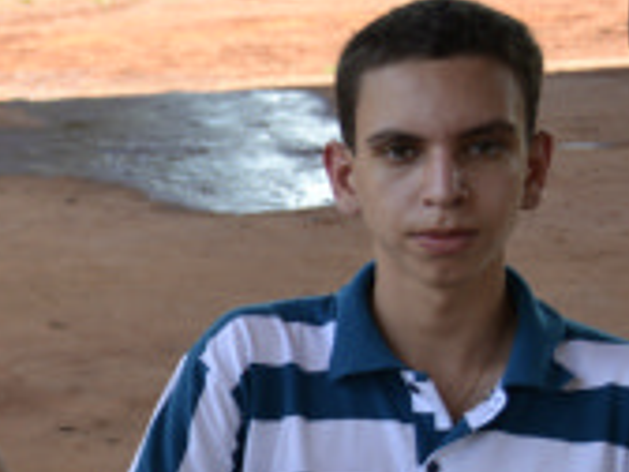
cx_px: -232
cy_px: 553
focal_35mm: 124
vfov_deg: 11.7
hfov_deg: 15.0
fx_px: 2261
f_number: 5.6
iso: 100
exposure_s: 1/125
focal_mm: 29
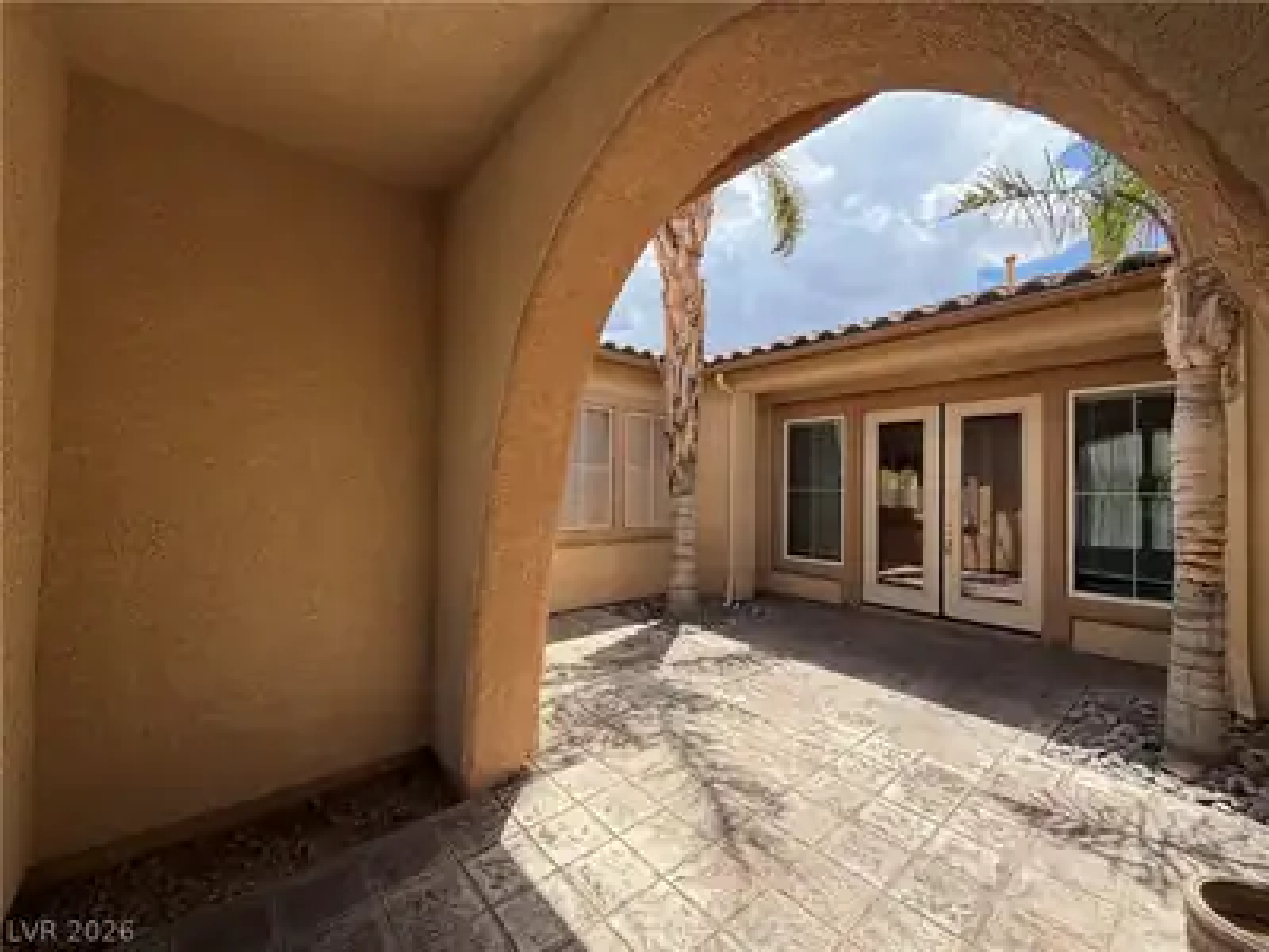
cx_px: 634
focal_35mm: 14
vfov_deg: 85.7
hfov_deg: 102.1
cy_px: 476
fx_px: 513
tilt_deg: +0.9
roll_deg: -0.9
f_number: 2.2
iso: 40
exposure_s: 1/770
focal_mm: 2.22
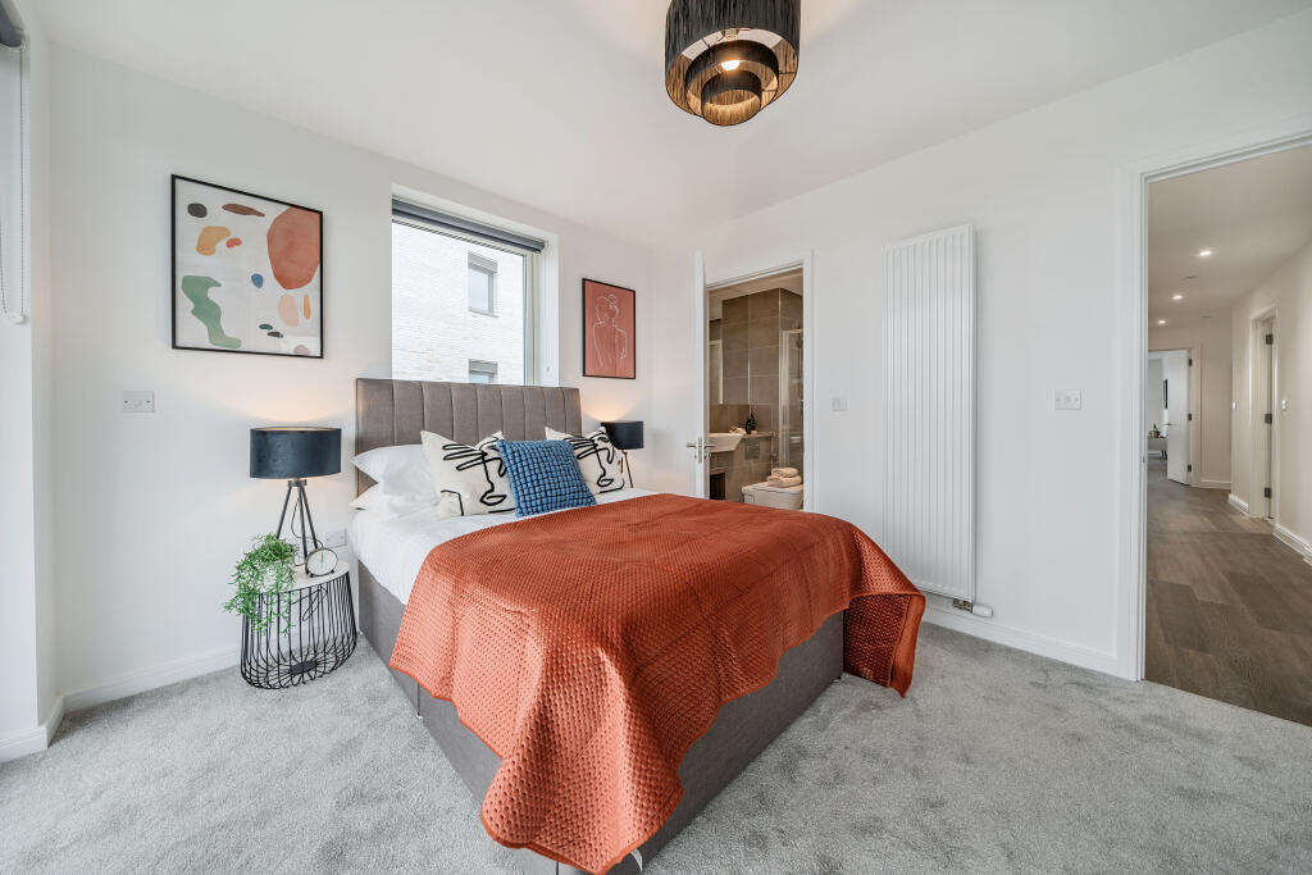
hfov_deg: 112.6
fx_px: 437
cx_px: 656
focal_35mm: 12
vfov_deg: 90.0
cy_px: 438
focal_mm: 12
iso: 100
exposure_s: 1/6
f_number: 8
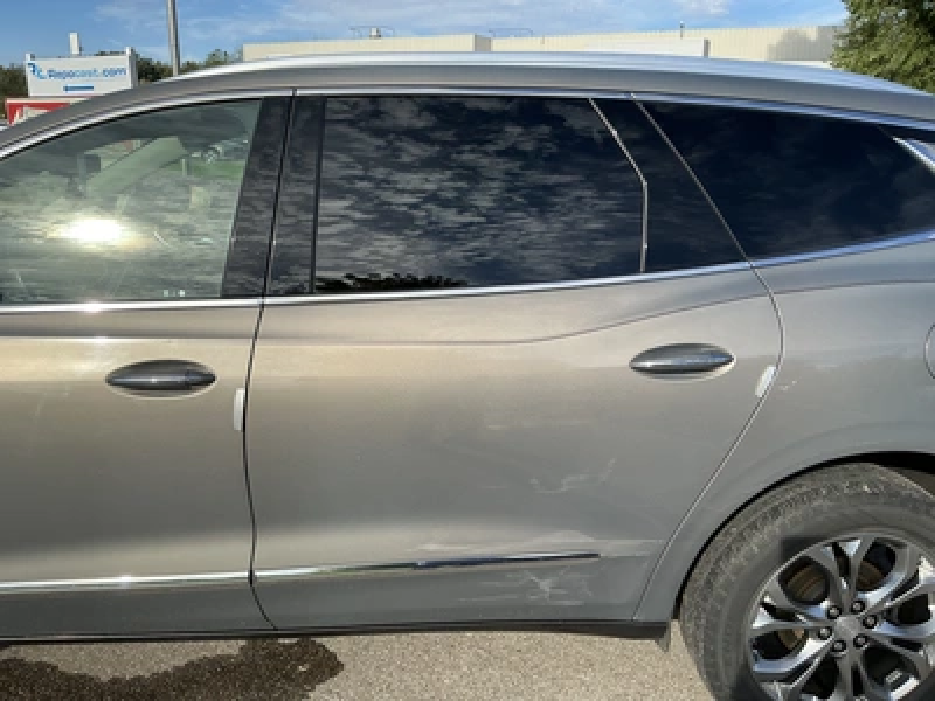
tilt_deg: -16.1
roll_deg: +0.5
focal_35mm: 28
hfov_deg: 63.4
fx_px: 756
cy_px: 350
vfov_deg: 49.7
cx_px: 468
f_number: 1.8
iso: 25
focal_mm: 3
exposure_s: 1/1250
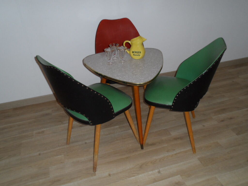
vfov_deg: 46.8
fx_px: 215
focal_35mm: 30
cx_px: 124
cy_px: 93
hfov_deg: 60.0
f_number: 3.5
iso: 160
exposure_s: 1/30
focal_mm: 5.7
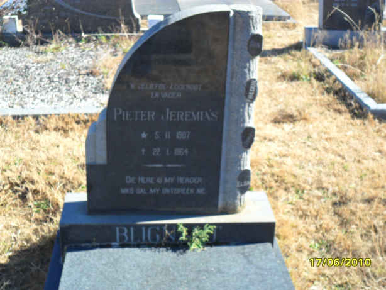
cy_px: 145
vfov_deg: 28.1
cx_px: 193
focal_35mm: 52
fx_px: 580
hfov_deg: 36.8
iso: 100
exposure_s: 1/125
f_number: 5
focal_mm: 9.3
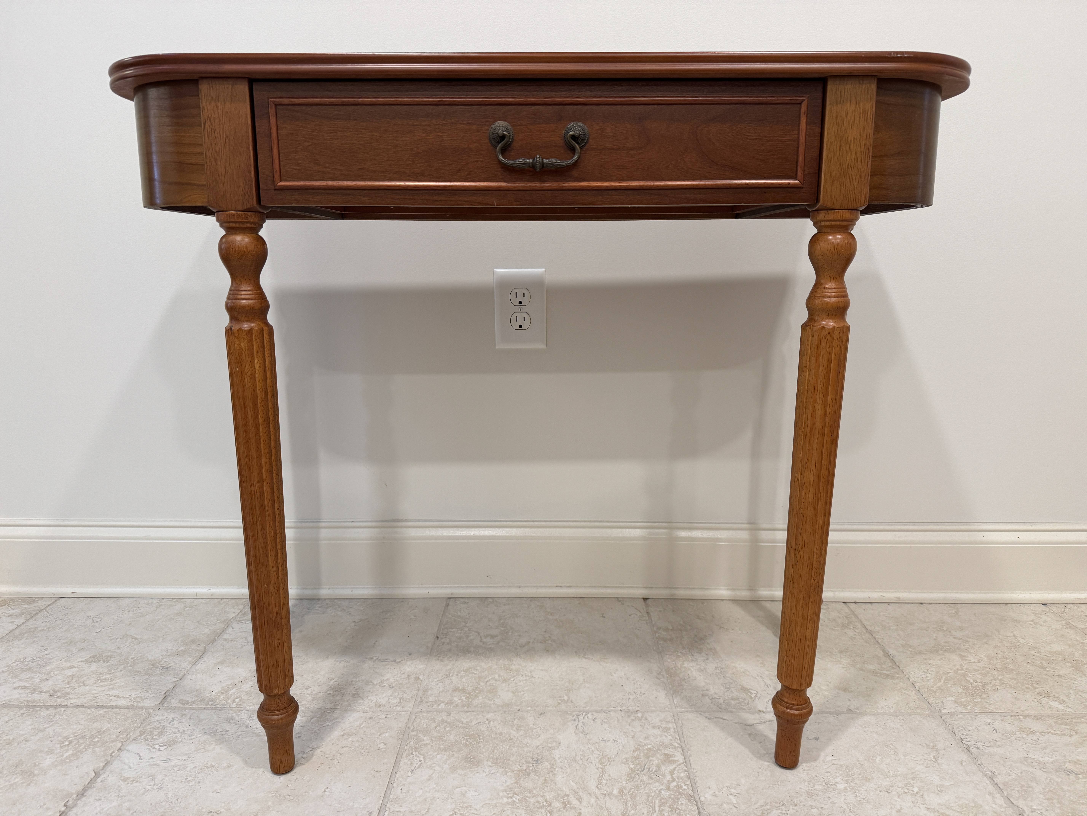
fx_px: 754
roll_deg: +0.5
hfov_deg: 71.6
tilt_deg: -11.3
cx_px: 544
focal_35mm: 24
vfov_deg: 56.8
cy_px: 408
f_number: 1.78
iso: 250
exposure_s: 1/60
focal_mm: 6.76
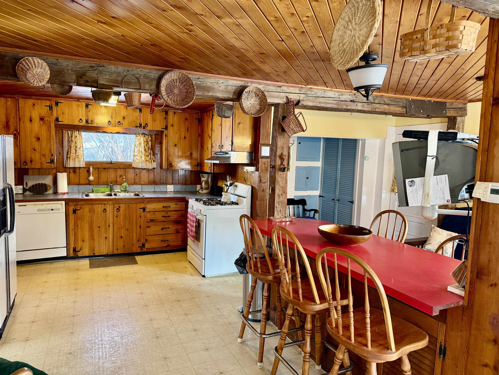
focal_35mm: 24
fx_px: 346
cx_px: 250
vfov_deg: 56.8
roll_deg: -1.9
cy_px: 188
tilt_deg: -5.5
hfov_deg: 71.6
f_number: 1.78
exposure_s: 1/60
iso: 250
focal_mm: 6.76
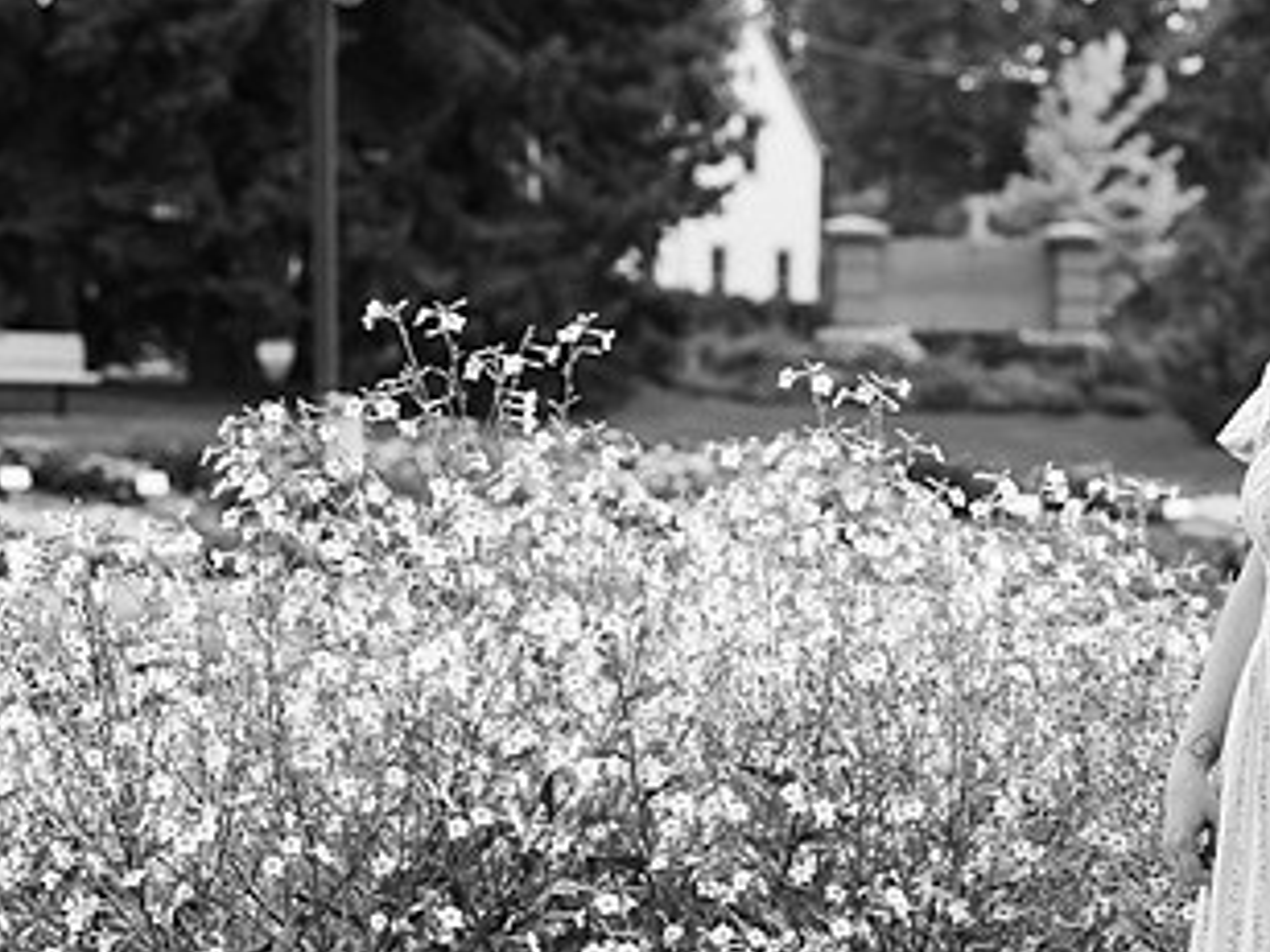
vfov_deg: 8.1
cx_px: 1192
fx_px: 6714
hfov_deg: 10.7
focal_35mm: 183
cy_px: 748
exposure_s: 1/200
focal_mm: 101
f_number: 5.6
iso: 2500
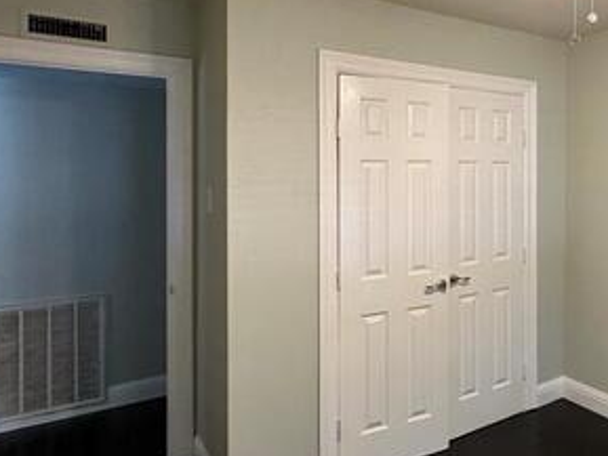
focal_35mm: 31
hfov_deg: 53.4
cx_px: 509
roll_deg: +0.0
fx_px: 545
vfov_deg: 45.2
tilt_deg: +0.9
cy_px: 177
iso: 160
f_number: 2.2
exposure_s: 1/60
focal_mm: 2.22
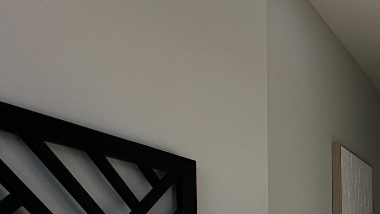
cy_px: 252
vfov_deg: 25.2
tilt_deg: +1.8
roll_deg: +1.3
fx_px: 433
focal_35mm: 43
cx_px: 501
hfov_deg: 33.5
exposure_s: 1/525
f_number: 2.2
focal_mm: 2.22
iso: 40
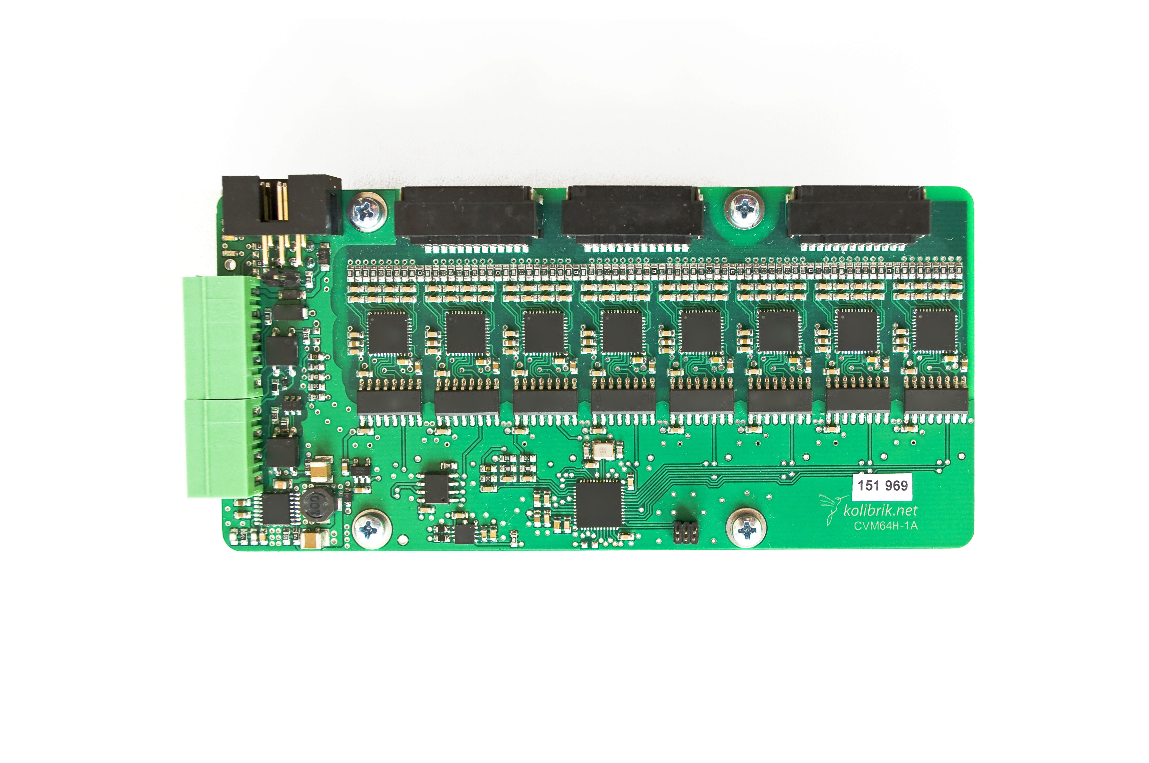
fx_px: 1243
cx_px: 574
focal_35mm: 39
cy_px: 382
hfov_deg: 49.6
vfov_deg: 34.1
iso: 320
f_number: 6.3
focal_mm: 26
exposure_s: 1/30
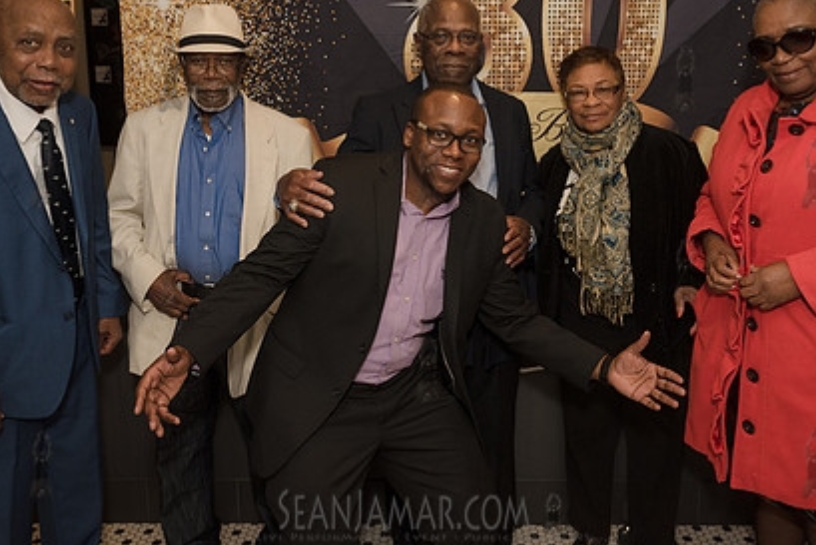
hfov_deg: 55.8
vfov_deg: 38.4
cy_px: 173
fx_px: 771
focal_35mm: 34
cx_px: 427
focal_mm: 24
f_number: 5
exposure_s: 1/400
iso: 1250
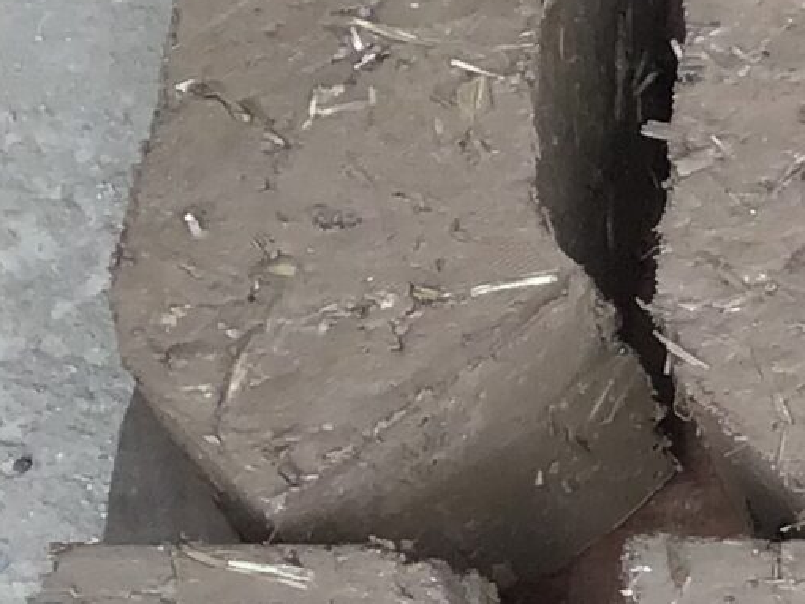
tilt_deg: -63.7
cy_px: 889
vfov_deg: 9.3
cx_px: 1615
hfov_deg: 11.4
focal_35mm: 156
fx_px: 3629
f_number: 2.4
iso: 40
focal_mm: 3.3
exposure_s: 1/100
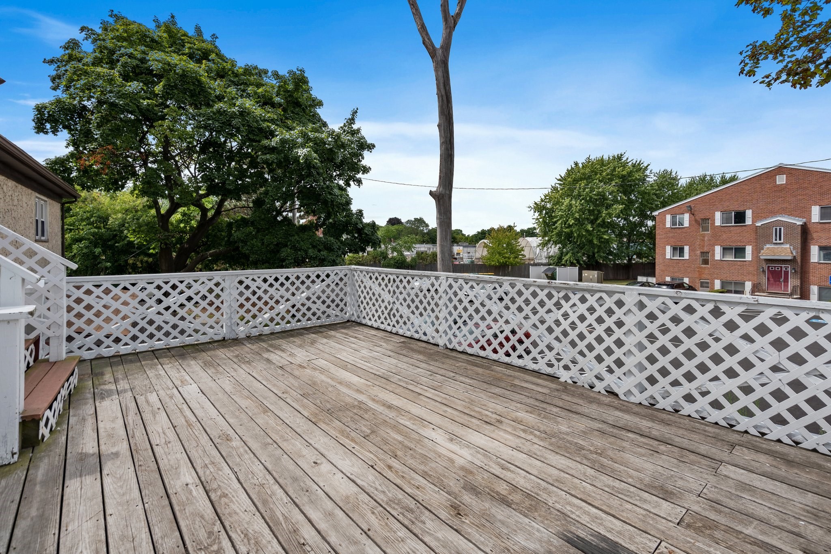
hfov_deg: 96.7
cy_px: 277
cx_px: 416
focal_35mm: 16
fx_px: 369
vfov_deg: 73.7
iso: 50
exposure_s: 1/160
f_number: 8
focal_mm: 16
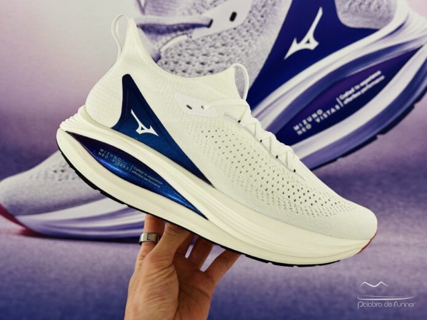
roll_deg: +4.4
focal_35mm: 48
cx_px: 214
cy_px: 160
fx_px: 592
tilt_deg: -26.3
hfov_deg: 39.7
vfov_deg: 30.3
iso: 160
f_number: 1.78
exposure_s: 1/50
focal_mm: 6.76
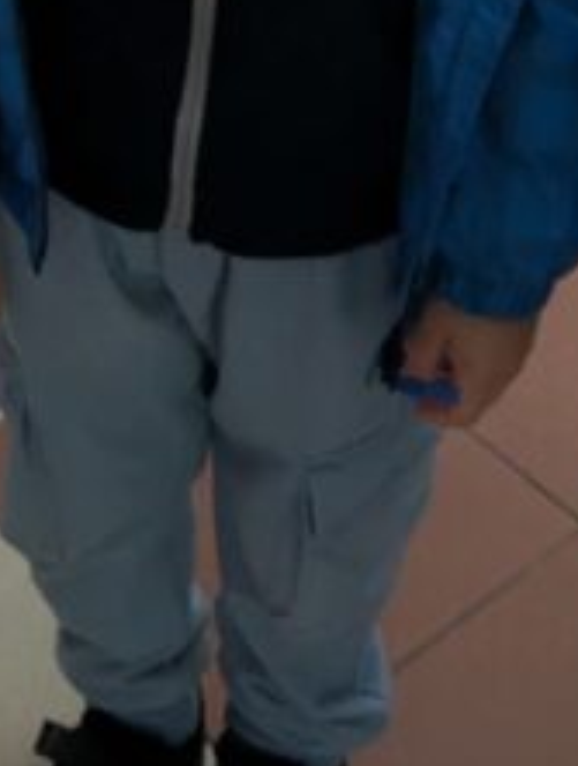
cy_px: -492
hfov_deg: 13.0
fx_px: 2459
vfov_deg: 15.8
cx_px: -140
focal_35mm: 111
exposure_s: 1/86.7
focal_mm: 6.81
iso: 1790
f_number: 1.85
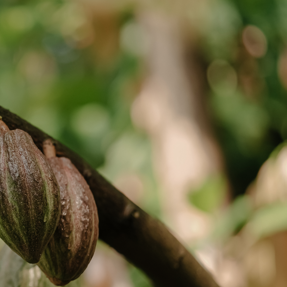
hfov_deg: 8.7
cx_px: -43
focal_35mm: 200
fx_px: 1876
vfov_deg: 8.7
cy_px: 187
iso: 500
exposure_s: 1/640
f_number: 2.8
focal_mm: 90
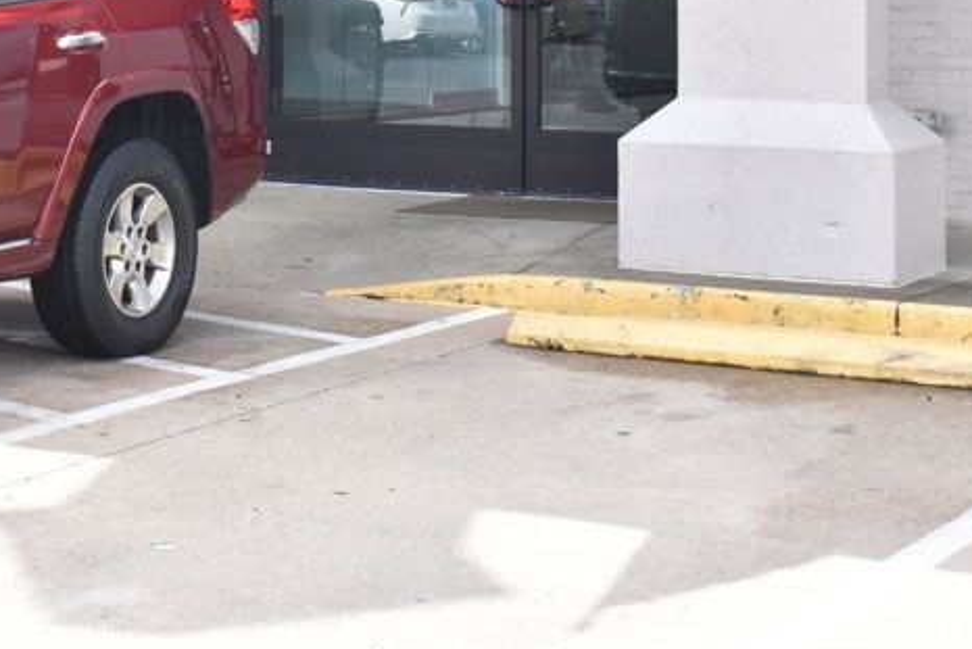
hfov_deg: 19.5
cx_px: 33
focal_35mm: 102
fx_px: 2757
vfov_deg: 13.2
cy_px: -52
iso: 280
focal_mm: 31
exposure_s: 1/250
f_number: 8
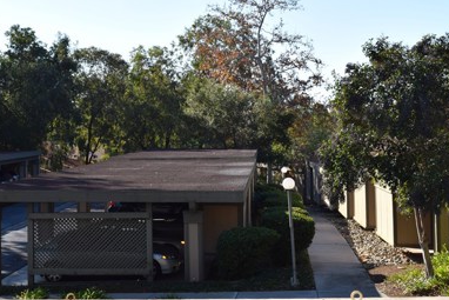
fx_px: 909
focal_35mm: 73
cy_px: 86
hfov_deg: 27.7
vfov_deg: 18.6
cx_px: 200
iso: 100
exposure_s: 1/200
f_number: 8
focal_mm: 29
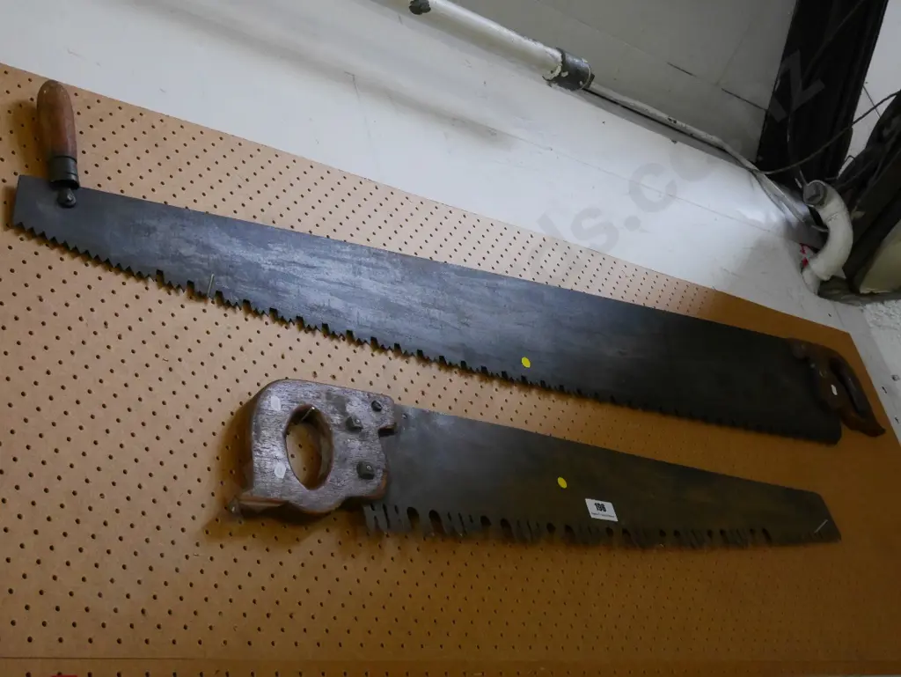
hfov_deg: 38.2
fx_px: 1302
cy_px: 338
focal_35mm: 50
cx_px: 450
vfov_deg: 29.1
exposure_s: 1/20
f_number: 5.1
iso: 3200
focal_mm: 25
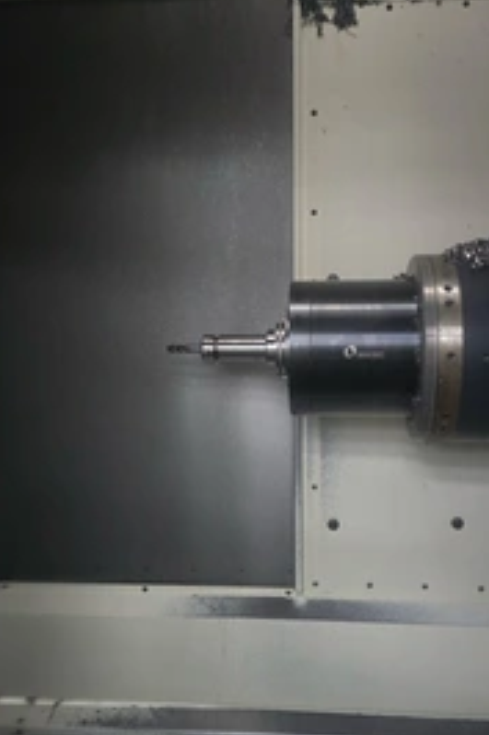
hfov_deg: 36.8
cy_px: 376
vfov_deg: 53.2
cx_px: 246
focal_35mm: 36
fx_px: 734
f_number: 1.7
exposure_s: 1/44.7
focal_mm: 6.3
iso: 1600
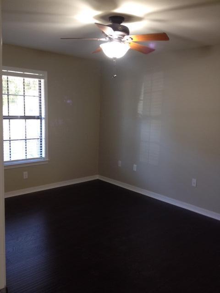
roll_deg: -1.7
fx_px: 297
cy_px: 146
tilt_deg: -9.1
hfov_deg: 40.7
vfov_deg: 52.6
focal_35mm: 35
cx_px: 110
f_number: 2.4
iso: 100
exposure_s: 1/20
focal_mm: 4.28
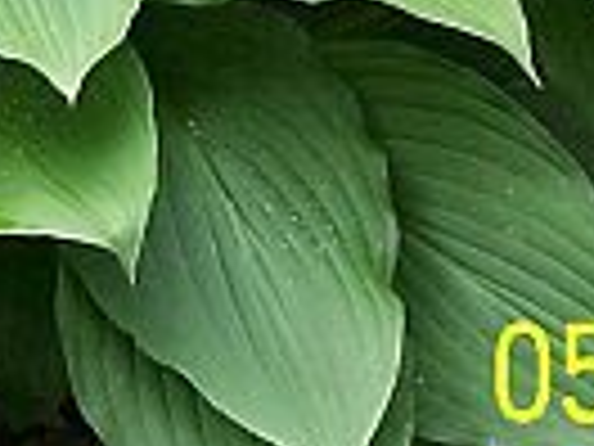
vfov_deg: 3.0
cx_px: -252
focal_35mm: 497
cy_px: -516
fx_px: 8528
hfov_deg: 4.0
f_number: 3.2
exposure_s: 1/250
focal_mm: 15.6
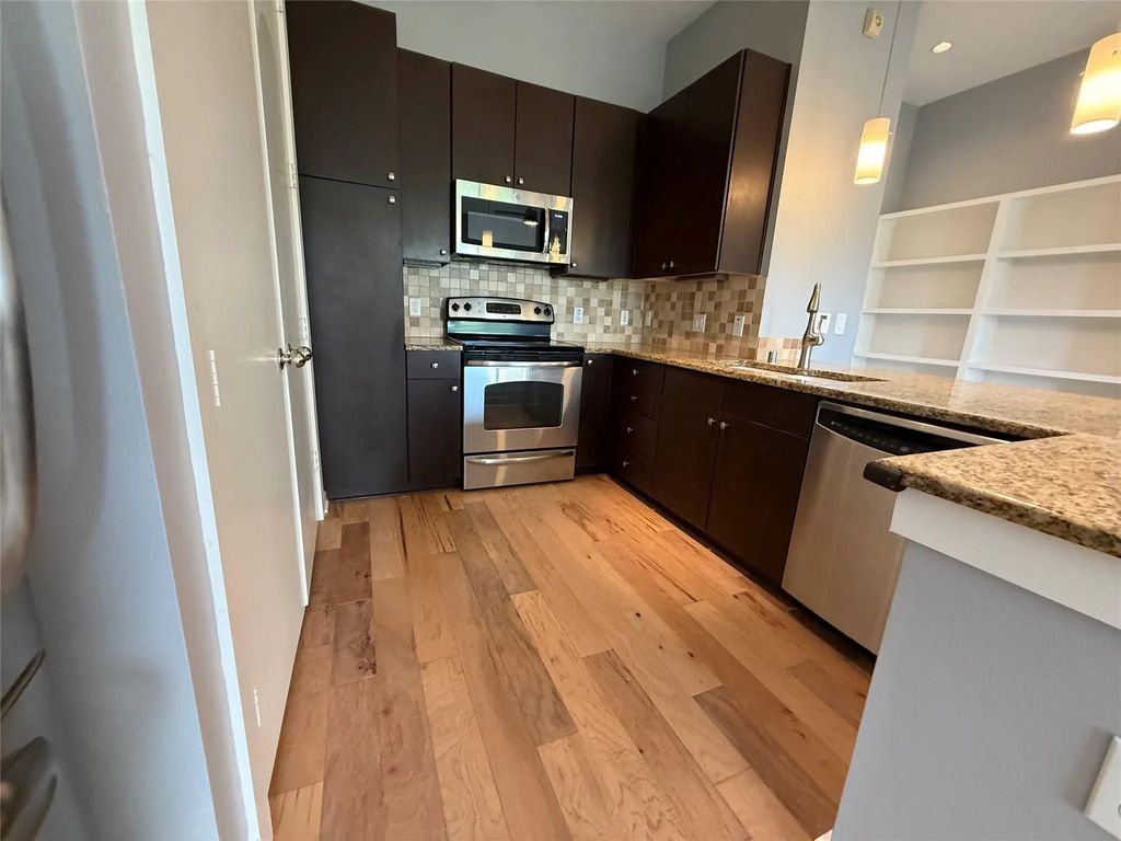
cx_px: 560
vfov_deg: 85.7
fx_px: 453
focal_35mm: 14
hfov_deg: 102.1
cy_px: 420
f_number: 2.2
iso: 500
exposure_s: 1/60
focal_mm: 2.22
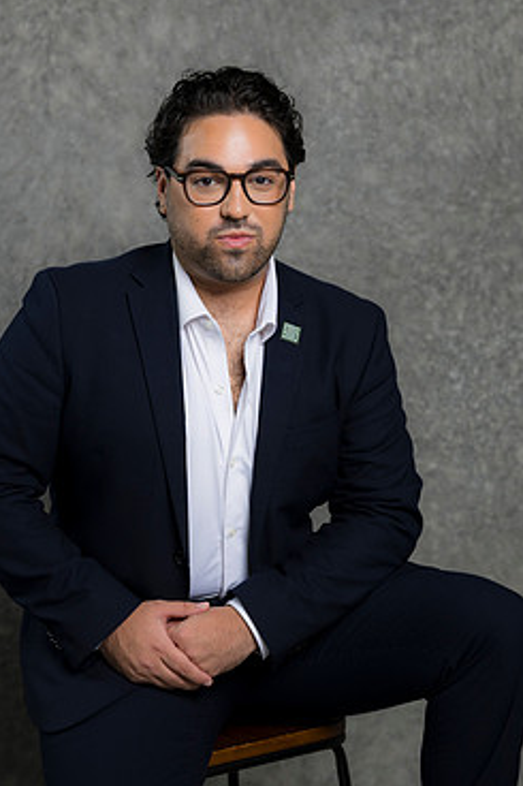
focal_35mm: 104
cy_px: 463
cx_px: 248
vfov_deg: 19.6
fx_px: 2268
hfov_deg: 13.2
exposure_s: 1/200
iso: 125
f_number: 5
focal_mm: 85
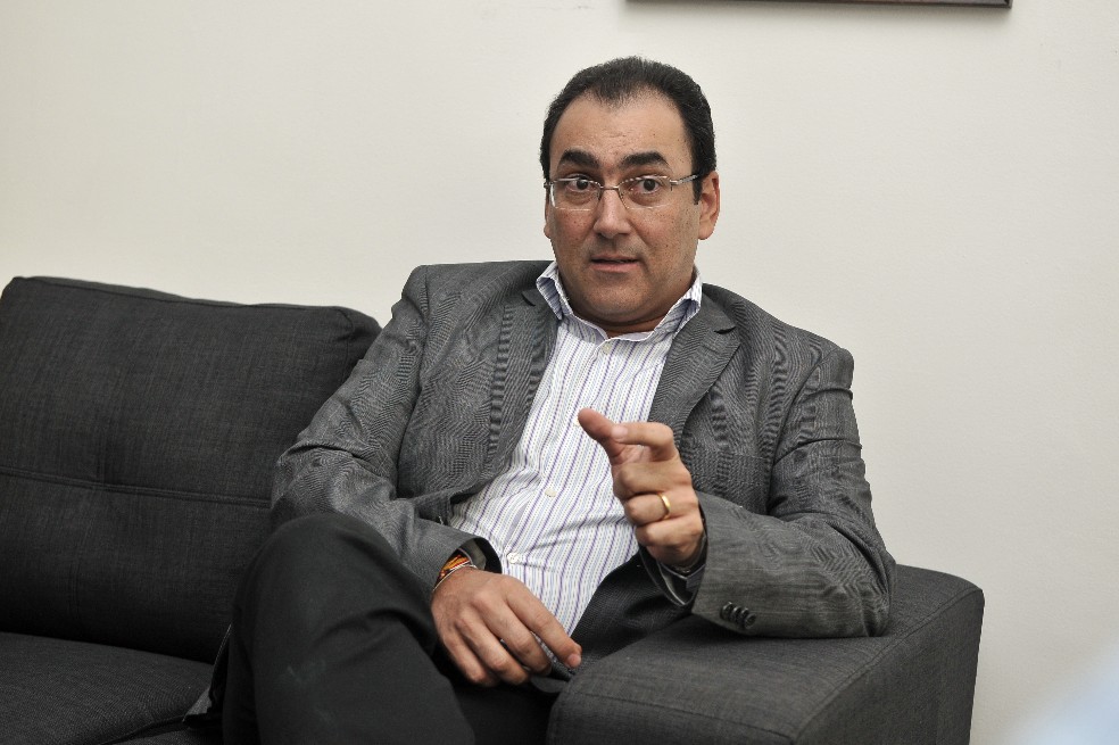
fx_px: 2050
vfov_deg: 20.6
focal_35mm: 66
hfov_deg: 30.5
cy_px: 372
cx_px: 560
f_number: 2.8
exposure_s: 1/200
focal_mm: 44
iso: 500
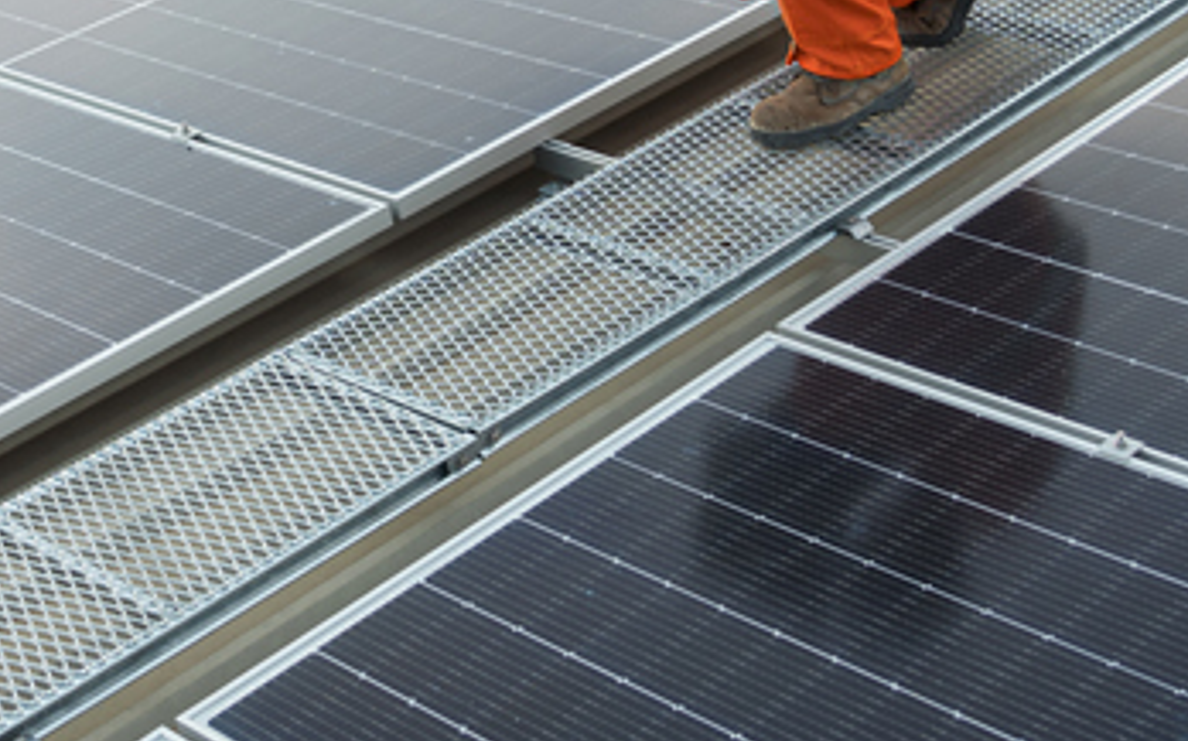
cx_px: 461
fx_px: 2265
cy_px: 128
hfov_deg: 29.3
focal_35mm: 70
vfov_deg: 18.4
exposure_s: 1/250
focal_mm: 33
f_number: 4
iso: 100
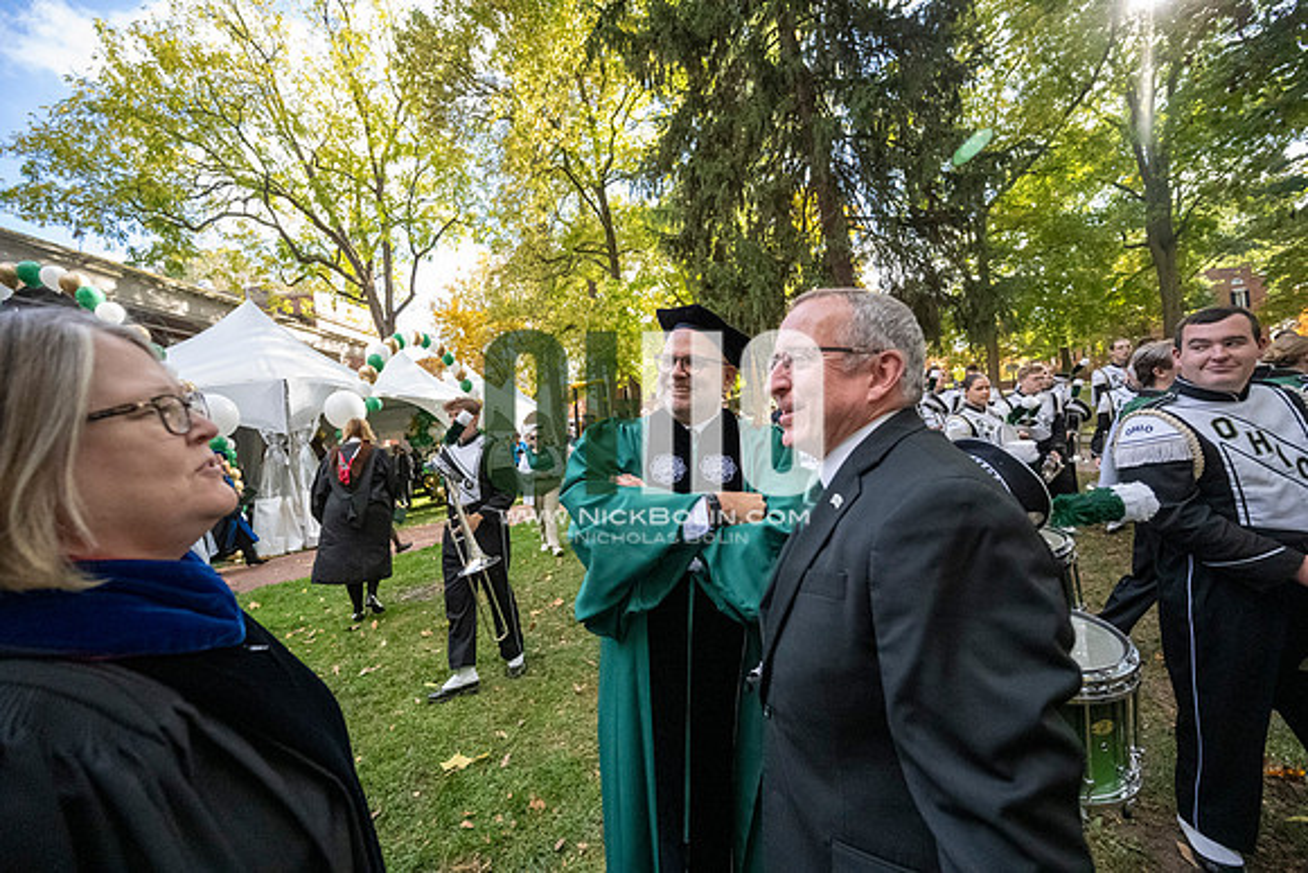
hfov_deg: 104.2
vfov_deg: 81.2
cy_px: 436
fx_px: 509
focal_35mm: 14
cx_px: 654
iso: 5000
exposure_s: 1/4000
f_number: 4
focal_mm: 14
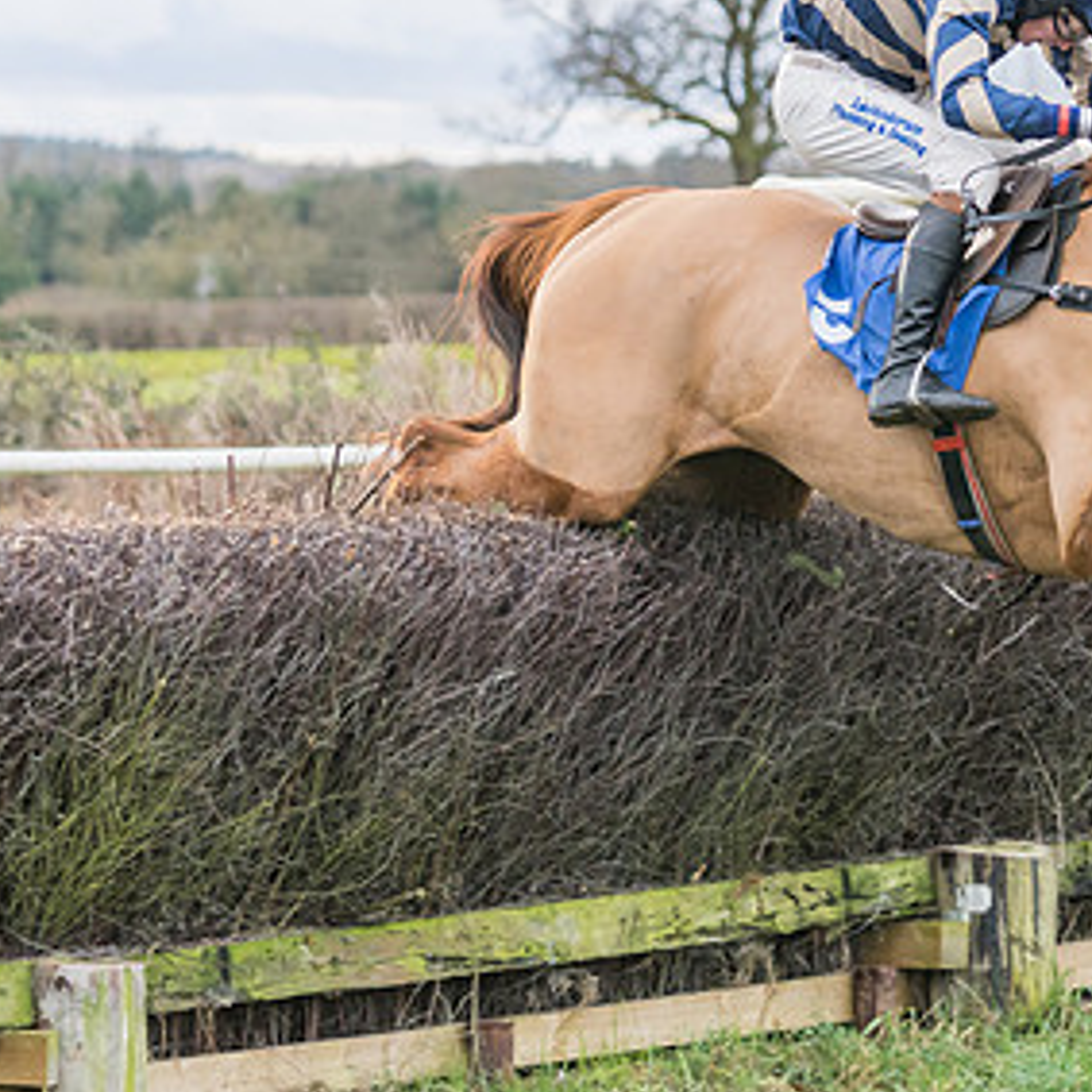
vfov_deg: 8.5
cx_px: 1068
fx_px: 7352
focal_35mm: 206
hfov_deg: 8.5
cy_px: 170
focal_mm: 81
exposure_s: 1/1000
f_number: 2.8
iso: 800
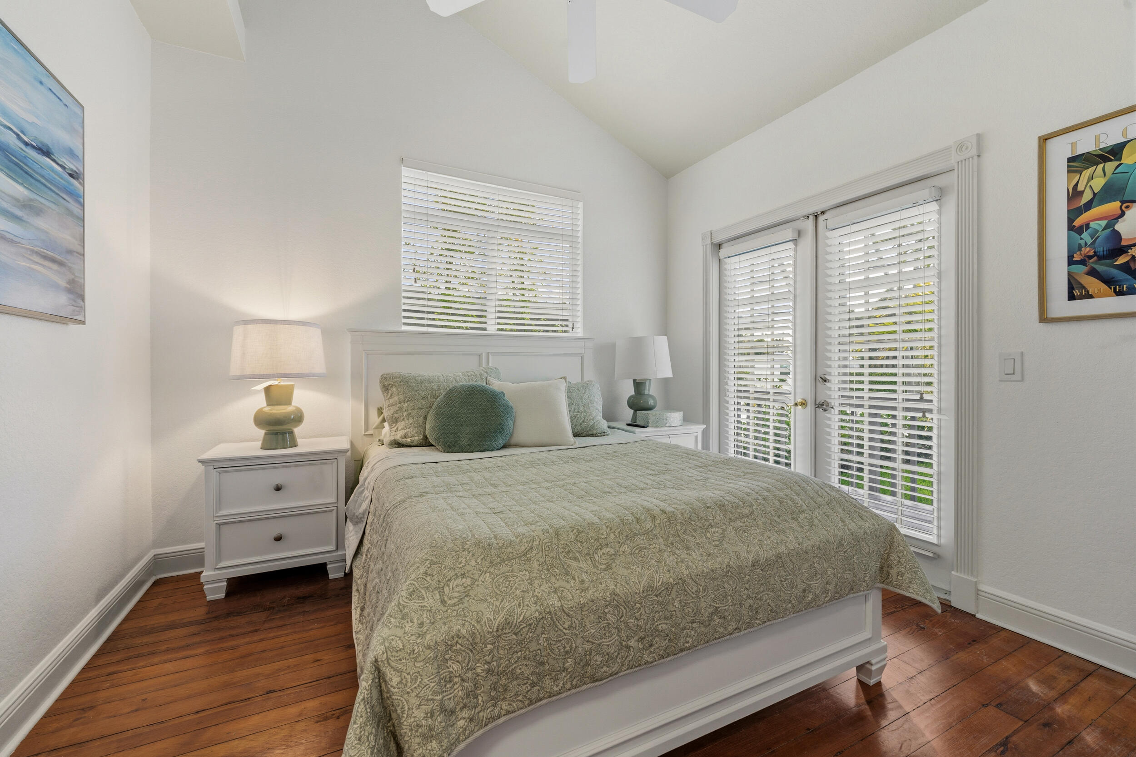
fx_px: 442
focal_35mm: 14
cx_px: 568
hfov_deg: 104.3
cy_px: 378
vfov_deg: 81.2
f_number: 9
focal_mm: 14
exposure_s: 1/2
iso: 250
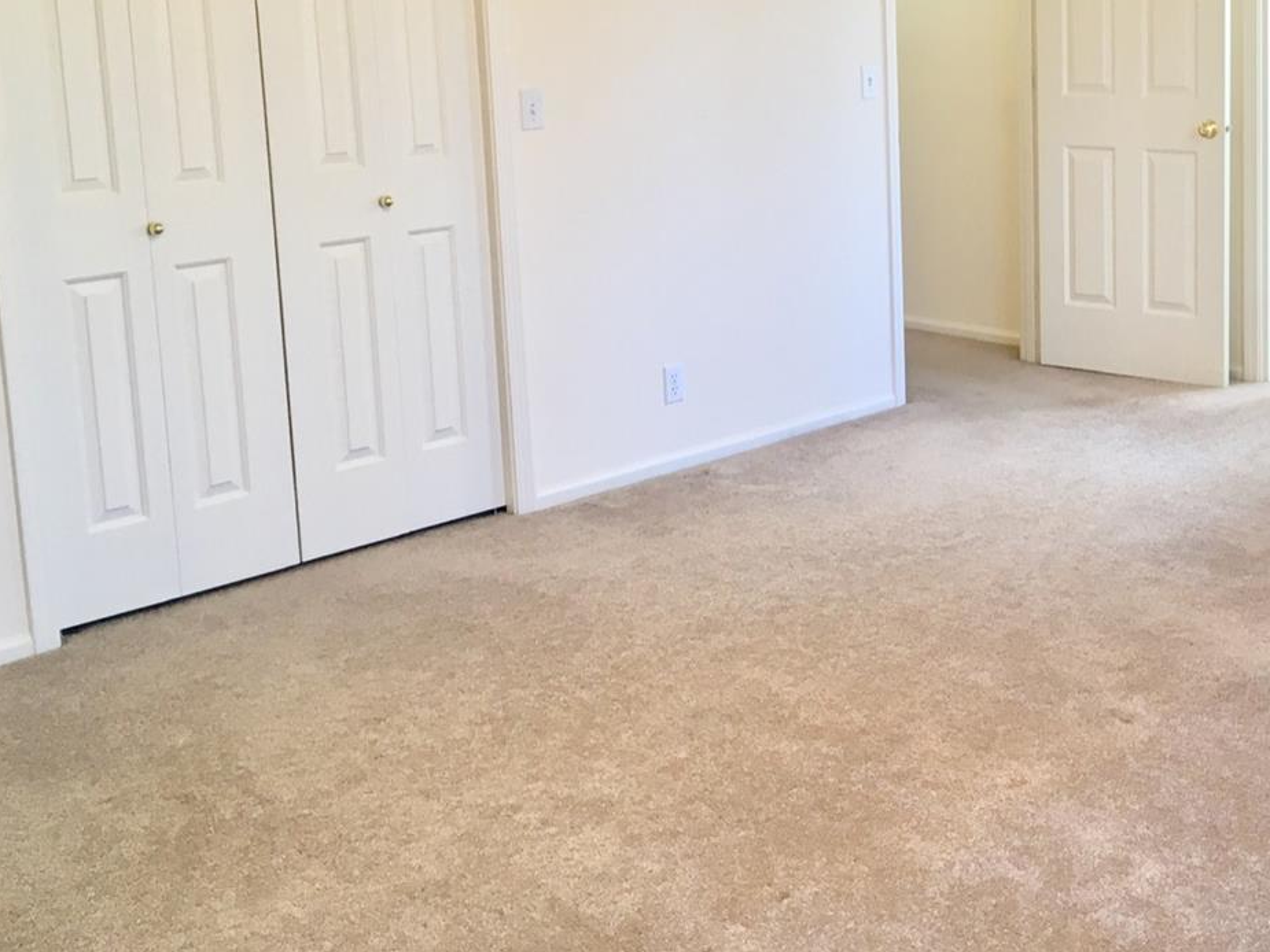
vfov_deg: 30.4
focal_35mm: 47
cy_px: 233
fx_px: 1725
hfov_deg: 39.3
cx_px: 960
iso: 50
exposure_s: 1/30
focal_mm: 4.15
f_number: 2.2
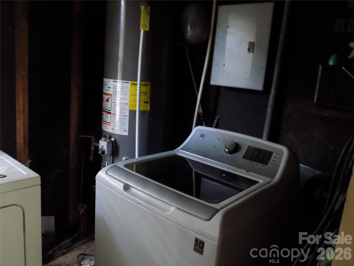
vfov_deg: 46.8
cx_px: 177
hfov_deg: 60.0
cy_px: 133
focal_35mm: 30
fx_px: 307
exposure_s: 1/6
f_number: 3.3
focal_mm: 5.3
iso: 400
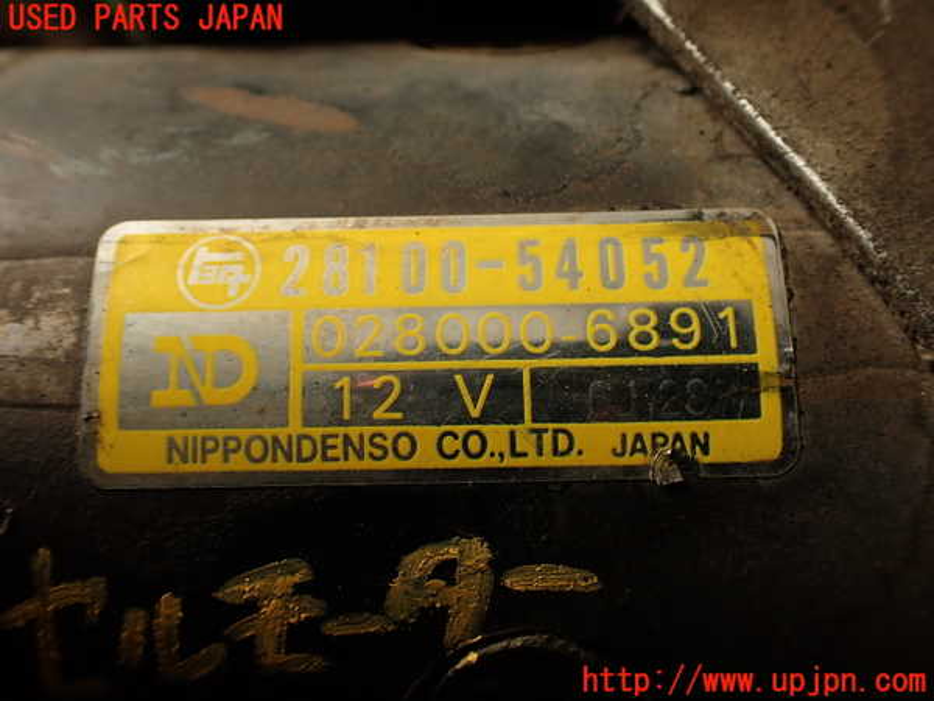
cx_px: 467
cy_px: 350
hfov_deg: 56.8
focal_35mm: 32
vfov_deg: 44.2
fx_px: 863
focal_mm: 5.79
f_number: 2.4
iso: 100
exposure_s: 1/80
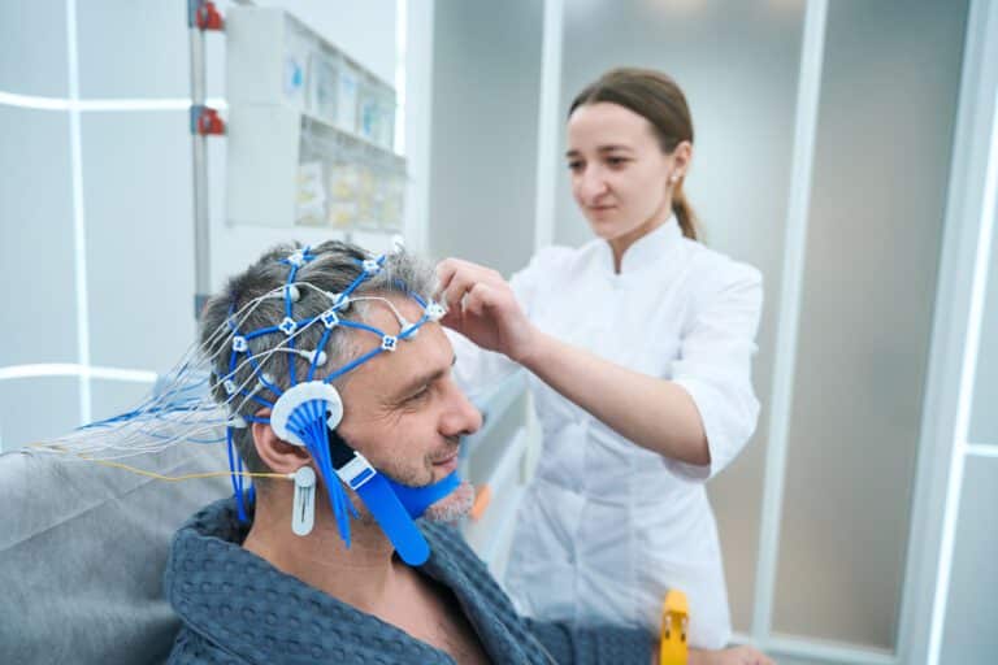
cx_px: 499
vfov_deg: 53.1
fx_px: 665
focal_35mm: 24
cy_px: 332
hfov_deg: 73.7
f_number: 2.8
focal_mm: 24
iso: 800
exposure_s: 1/250
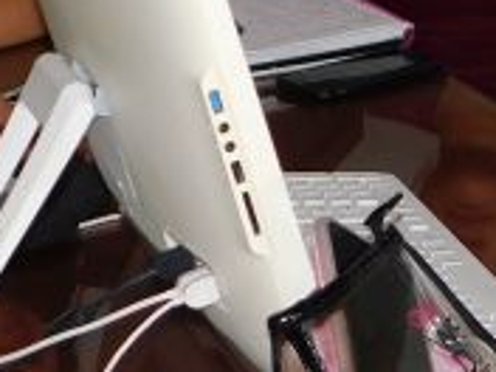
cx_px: 572
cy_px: -85
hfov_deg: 10.7
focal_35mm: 182
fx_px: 2608
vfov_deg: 8.1
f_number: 3.6
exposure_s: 1/30
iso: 200
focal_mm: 7.1
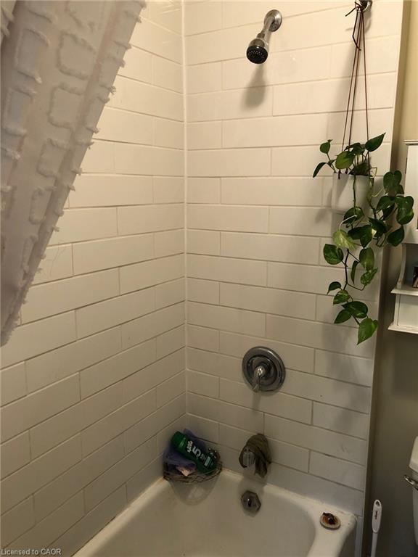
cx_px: 209
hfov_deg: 49.7
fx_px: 451
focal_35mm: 28
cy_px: 278
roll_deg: +0.1
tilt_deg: -11.3
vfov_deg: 63.4
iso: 40
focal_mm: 3.99
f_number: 1.8
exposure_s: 1/20
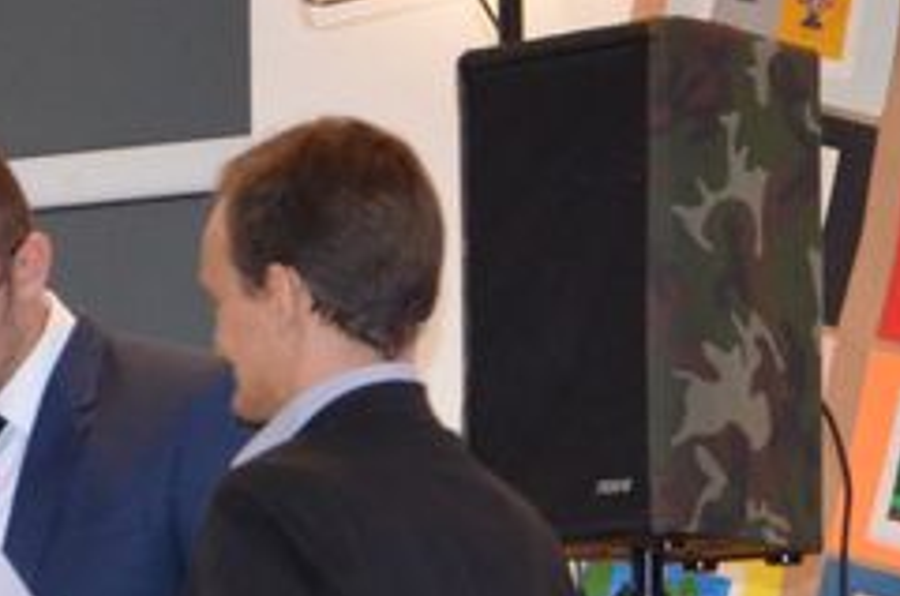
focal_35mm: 250
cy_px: 967
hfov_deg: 8.2
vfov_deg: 5.4
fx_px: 6238
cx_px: 86
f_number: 4.5
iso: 2800
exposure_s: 1/60
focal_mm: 40
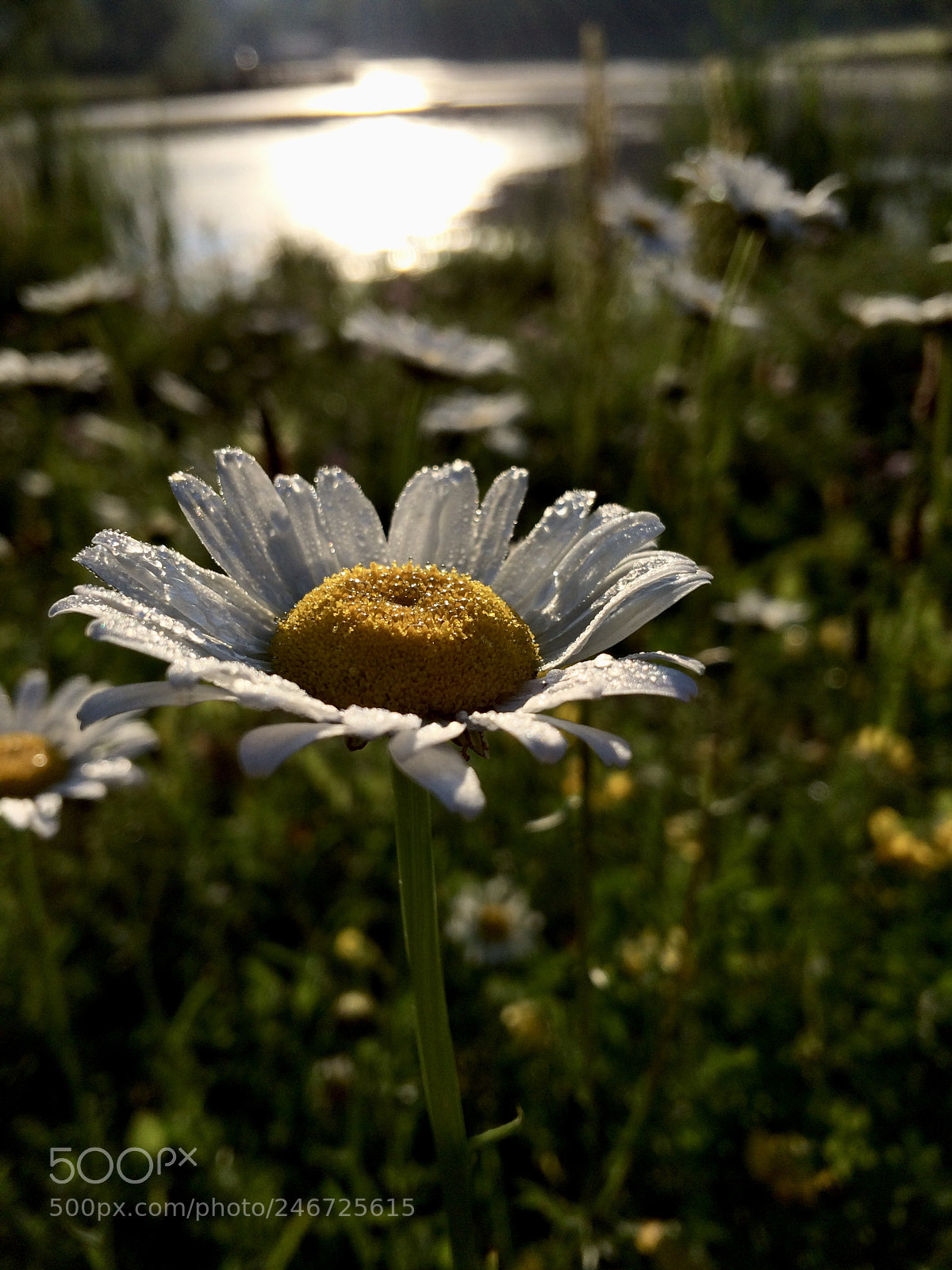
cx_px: 476
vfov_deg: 61.7
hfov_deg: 48.2
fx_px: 1063
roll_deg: +4.2
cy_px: 635
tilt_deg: -28.1
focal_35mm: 29
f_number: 2.2
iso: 32
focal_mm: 4.15
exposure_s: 1/2933
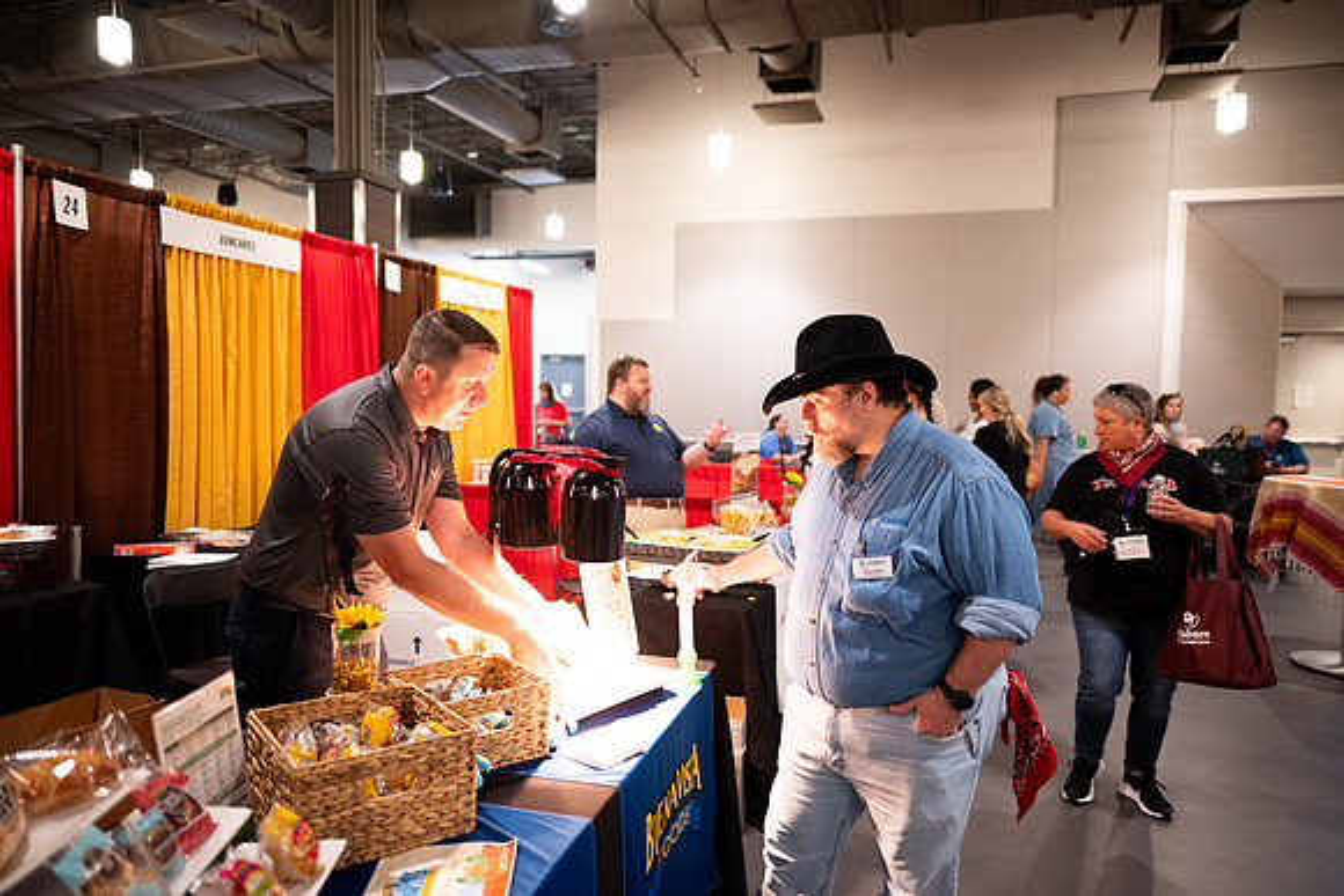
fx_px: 896
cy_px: 448
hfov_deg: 73.7
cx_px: 672
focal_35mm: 24
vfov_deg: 53.2
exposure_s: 1/200
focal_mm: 24
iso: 1250
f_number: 1.8
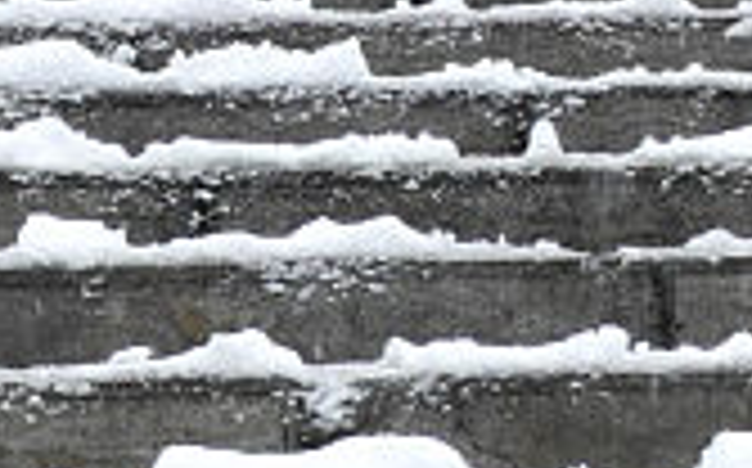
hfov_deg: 8.4
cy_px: -513
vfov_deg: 5.1
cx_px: 230
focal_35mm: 249
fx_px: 5098
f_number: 16
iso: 1600
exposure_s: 1/125
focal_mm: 34
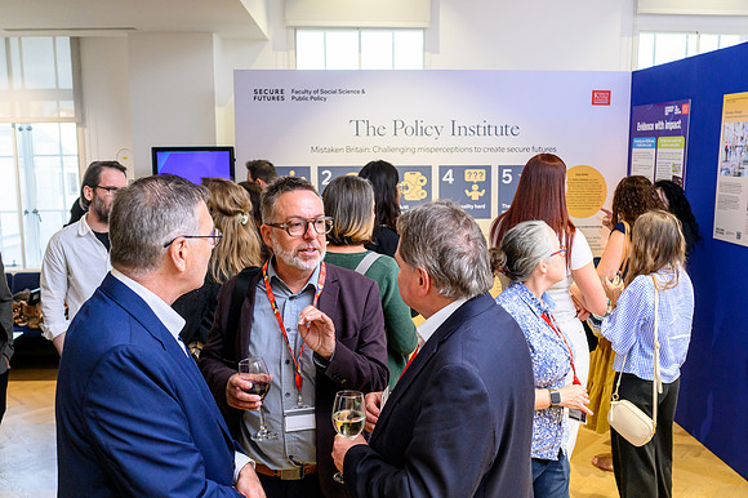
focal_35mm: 30
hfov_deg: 61.8
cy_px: 249
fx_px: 624
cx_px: 374
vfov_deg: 43.5
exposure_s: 1/200
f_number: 3.5
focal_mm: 20
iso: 1250
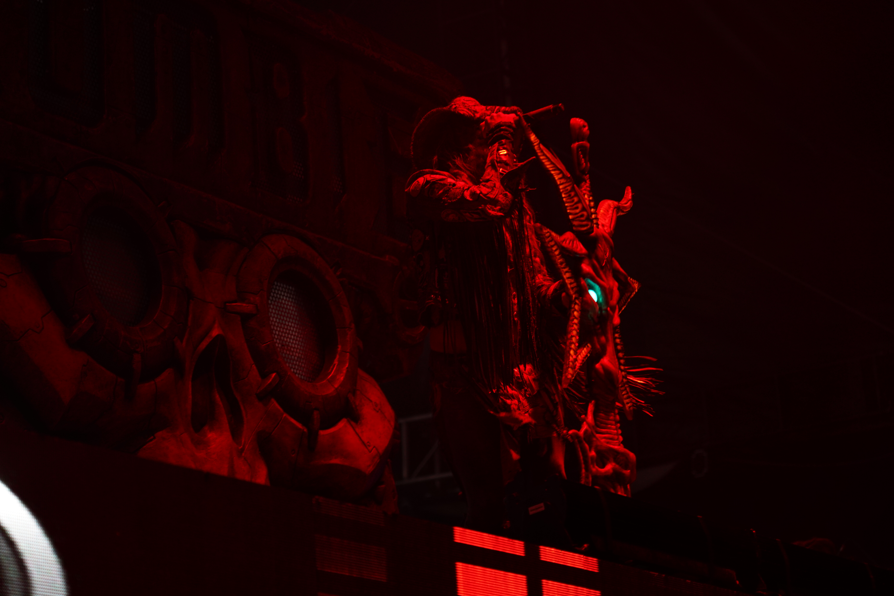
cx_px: 447
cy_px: 298
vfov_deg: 13.0
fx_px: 2607
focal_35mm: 105
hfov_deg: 19.5
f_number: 4
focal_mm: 105
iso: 1000
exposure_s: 1/125
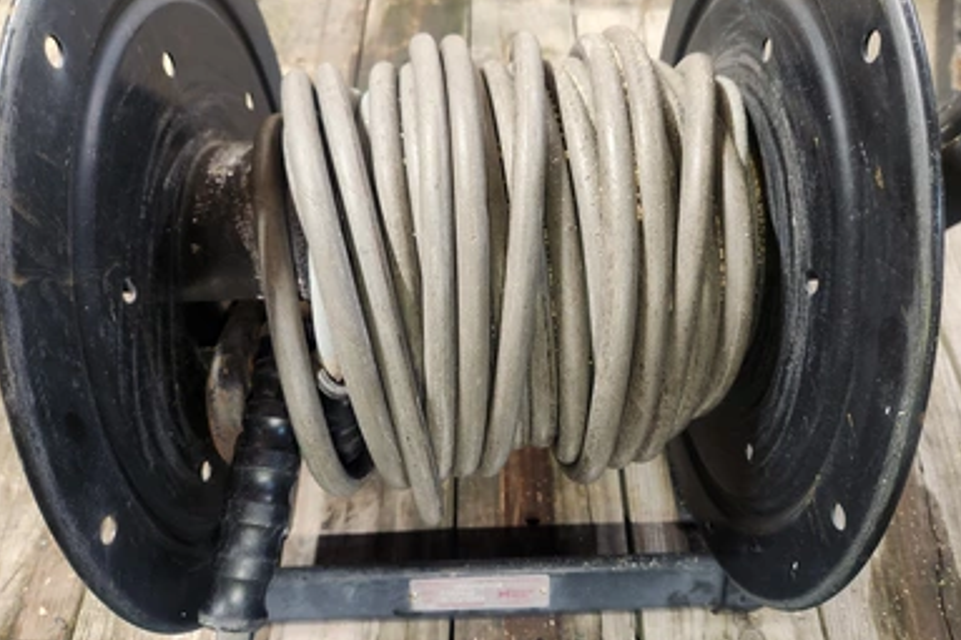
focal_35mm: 25
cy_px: 301
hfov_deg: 71.5
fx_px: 667
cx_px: 489
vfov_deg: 51.2
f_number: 1.8
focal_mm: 5.4
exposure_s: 1/60
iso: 640
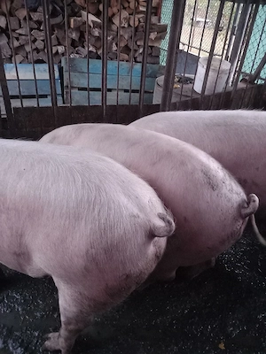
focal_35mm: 27
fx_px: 277
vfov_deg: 65.3
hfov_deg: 51.4
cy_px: 177
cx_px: 133
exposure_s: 1/14.3
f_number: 1.8
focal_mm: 4
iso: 2000
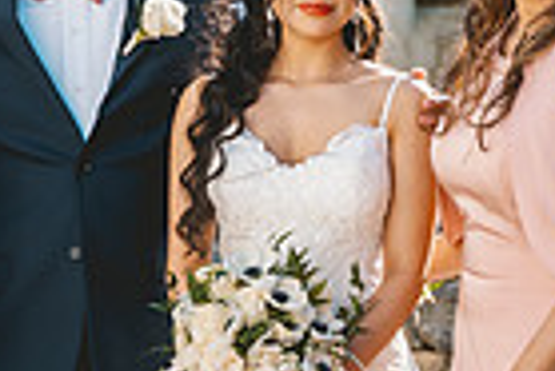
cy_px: 279
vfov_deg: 5.6
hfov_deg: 8.4
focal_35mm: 246
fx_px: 3796
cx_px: 328
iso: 80
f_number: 2.8
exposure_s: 1/800
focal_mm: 54
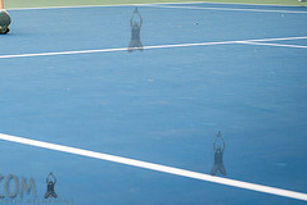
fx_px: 1161
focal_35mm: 136
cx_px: -31
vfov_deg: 10.0
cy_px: -33
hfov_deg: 14.7
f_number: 4.5
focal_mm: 56
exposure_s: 1/400
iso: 400
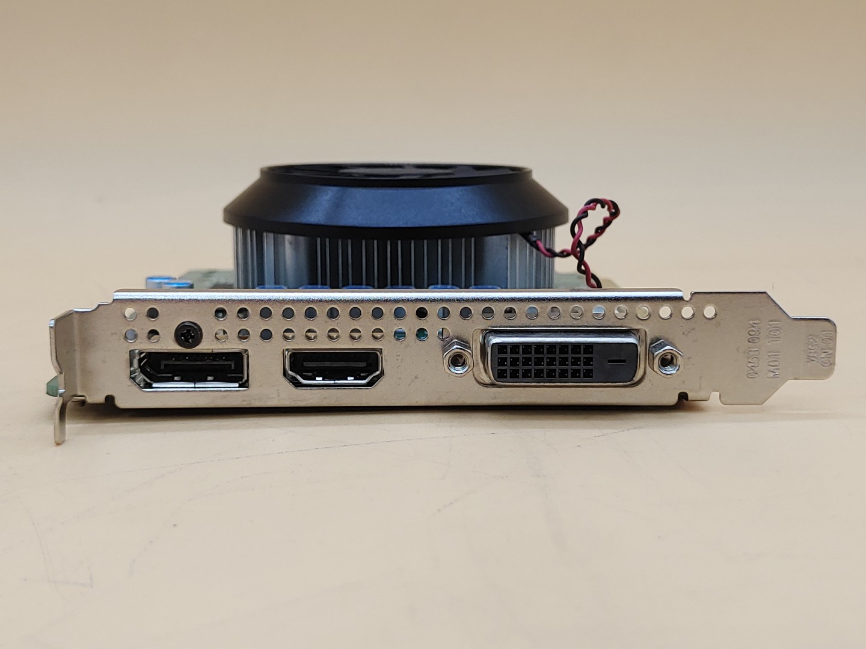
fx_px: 1226
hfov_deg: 38.9
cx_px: 433
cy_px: 324
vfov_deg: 29.7
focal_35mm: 49
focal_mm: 4.36
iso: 50
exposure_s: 1/120
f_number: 1.8
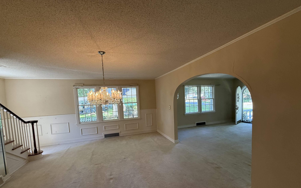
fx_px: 123
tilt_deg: -2.2
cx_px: 151
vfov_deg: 74.4
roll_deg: +2.7
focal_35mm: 15
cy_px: 108
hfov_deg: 101.5
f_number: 2.2
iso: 125
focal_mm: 2.22
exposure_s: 1/120
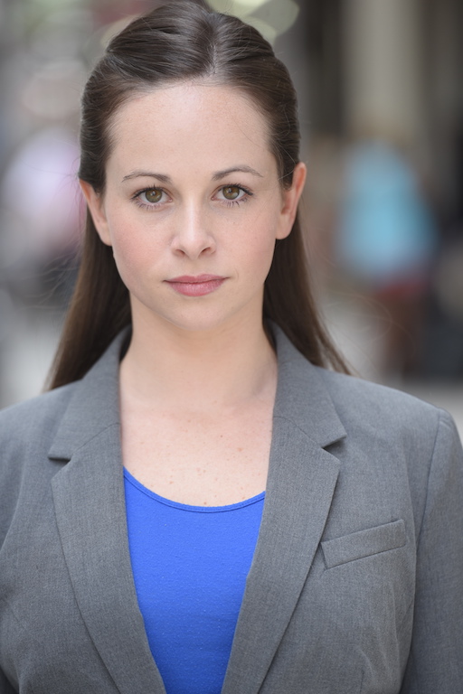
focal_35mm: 200
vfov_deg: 10.3
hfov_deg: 6.9
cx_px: 232
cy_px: 347
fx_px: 3858
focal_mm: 200
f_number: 3.5
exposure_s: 1/250
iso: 250
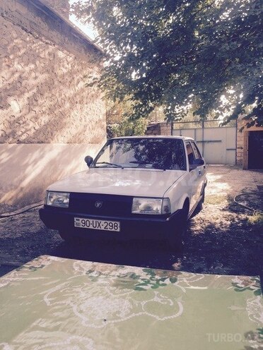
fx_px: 294
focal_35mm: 29
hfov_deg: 48.2
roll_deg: +1.3
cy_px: 175
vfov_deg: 61.7
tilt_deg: -4.5
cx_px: 132
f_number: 2.2
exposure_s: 1/257
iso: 32
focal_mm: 4.15
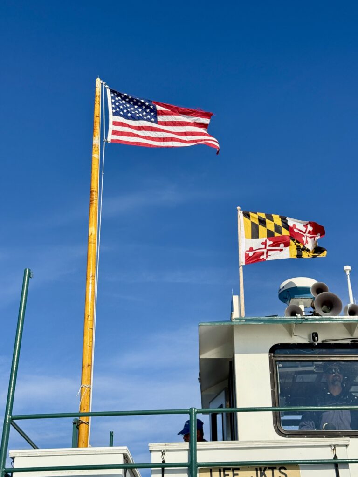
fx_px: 662
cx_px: 179
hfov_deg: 30.3
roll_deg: +2.6
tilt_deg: +31.8
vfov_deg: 39.7
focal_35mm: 48
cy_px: 238
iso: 80
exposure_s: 1/8772
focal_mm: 6.76
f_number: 1.78
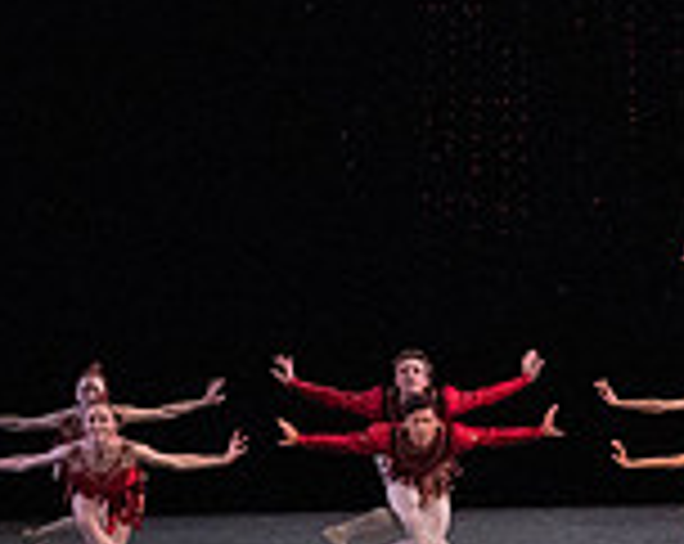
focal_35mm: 359
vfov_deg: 4.3
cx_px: 1107
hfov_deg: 5.3
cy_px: -47
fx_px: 7254
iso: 16000
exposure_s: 1/500
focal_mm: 100
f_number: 11
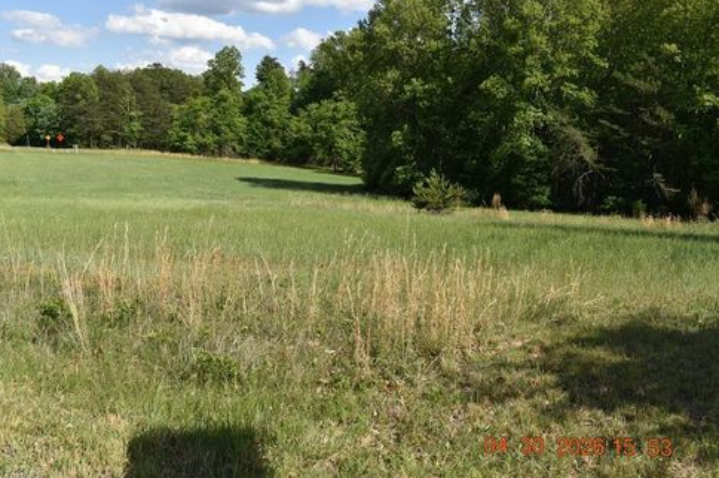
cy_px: 234
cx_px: 365
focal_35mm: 31
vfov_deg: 42.3
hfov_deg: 60.3
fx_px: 619
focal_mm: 20
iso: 100
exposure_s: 1/250
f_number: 8
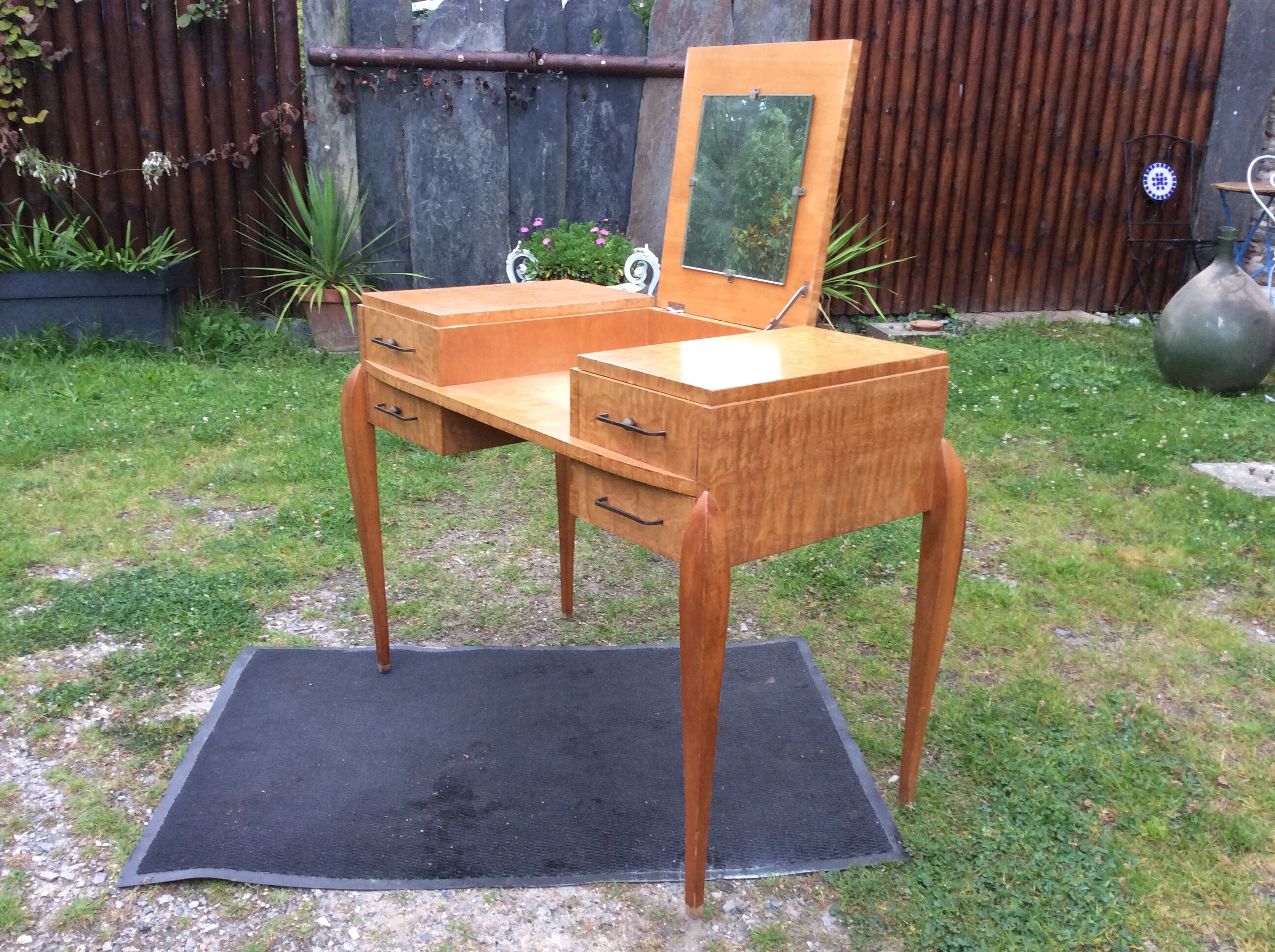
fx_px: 1177
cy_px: 476
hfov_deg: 56.9
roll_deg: -1.0
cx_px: 638
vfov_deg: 44.1
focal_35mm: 32
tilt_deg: -18.2
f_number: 2.4
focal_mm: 3.3
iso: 64
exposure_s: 1/25
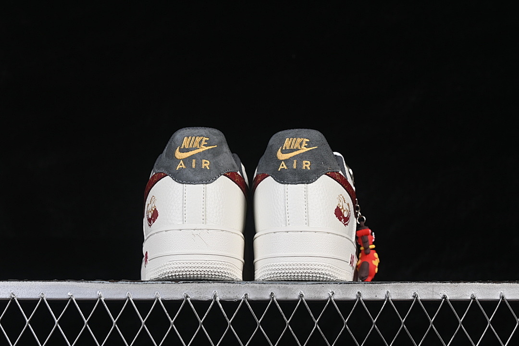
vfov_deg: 18.2
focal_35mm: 75
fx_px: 1081
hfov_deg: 27.0
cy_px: 173
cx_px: 260
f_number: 8
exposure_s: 1/80
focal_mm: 50
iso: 160
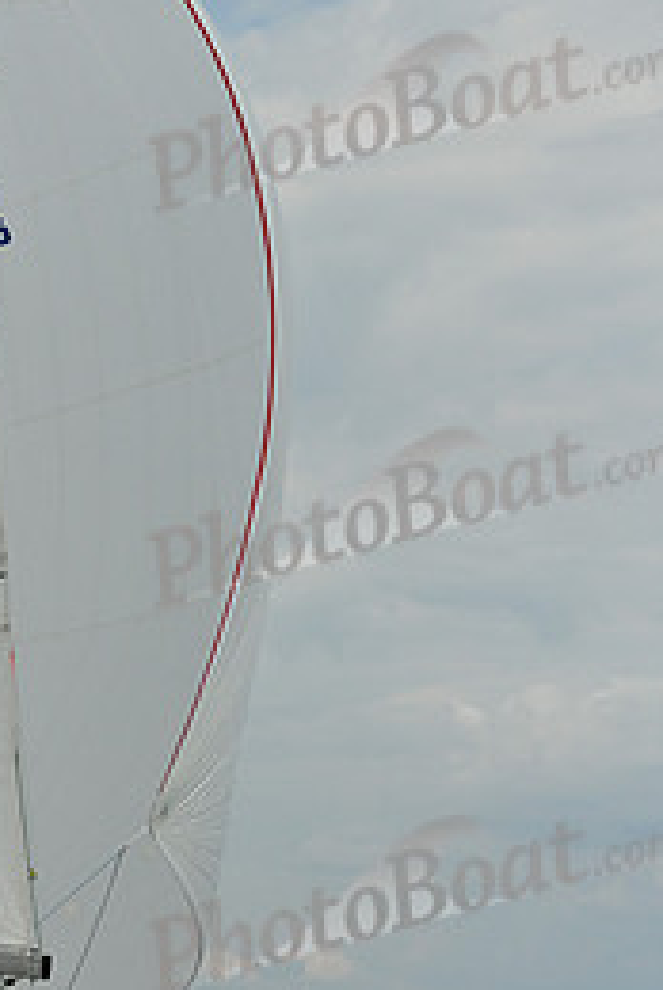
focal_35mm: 156
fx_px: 4298
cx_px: -48
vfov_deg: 13.1
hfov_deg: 8.8
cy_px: 366
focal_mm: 70
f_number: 10
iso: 320
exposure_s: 1/1250
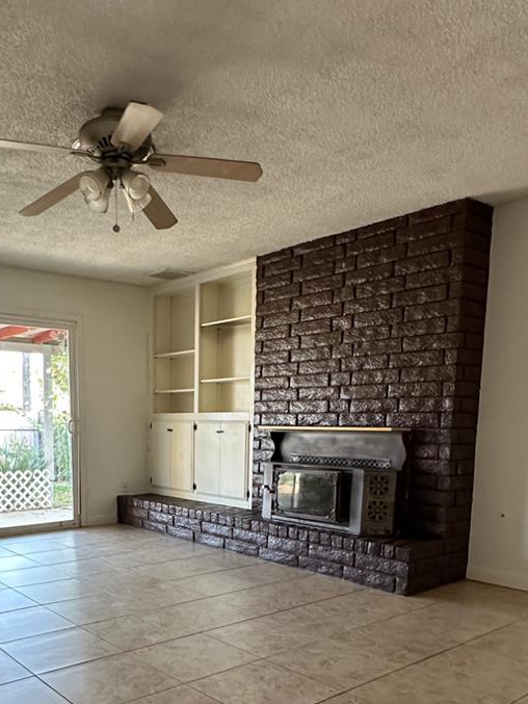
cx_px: 176
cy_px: 515
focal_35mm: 31
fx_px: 630
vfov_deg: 55.9
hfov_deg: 44.8
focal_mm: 2.22
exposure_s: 1/69
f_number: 2.2
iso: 320
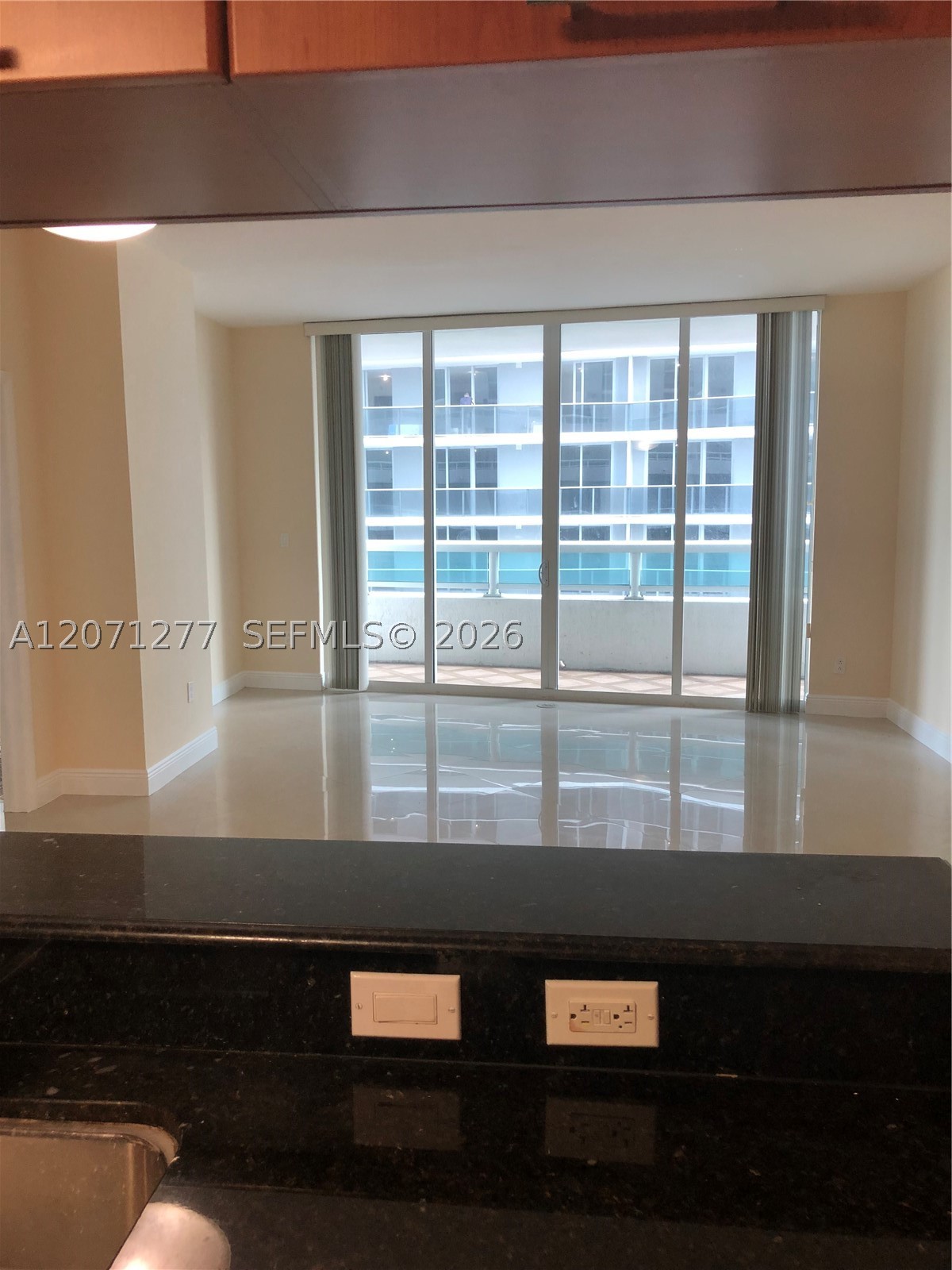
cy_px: 635
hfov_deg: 49.7
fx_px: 1027
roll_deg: +0.1
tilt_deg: -5.6
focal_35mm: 28
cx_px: 476
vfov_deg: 63.4
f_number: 1.8
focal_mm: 4
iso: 32
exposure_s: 1/30
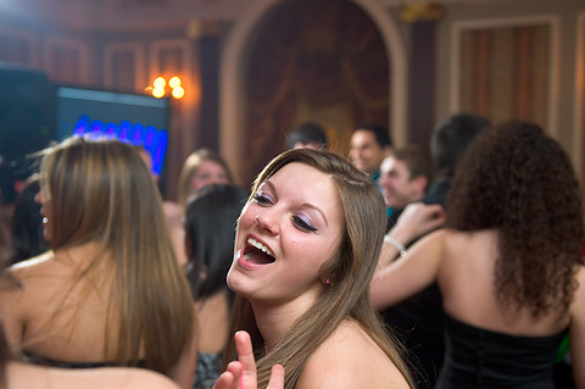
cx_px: 324
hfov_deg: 34.5
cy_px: 222
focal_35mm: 58
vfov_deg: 23.3
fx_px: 942
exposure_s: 1/80
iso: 1600
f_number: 3.2
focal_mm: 48
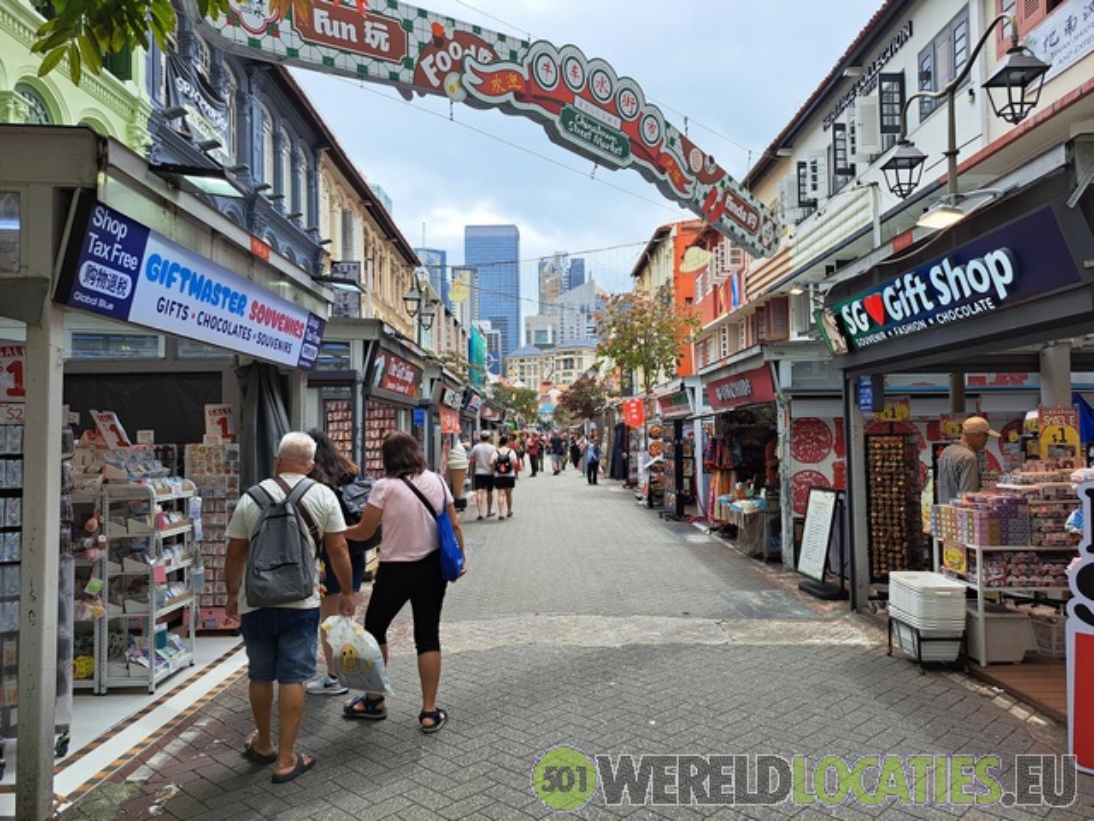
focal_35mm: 24
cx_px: 547
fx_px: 758
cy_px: 410
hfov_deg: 71.6
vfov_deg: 56.8
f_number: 1.8
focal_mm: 5.23
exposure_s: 1/1242
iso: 50
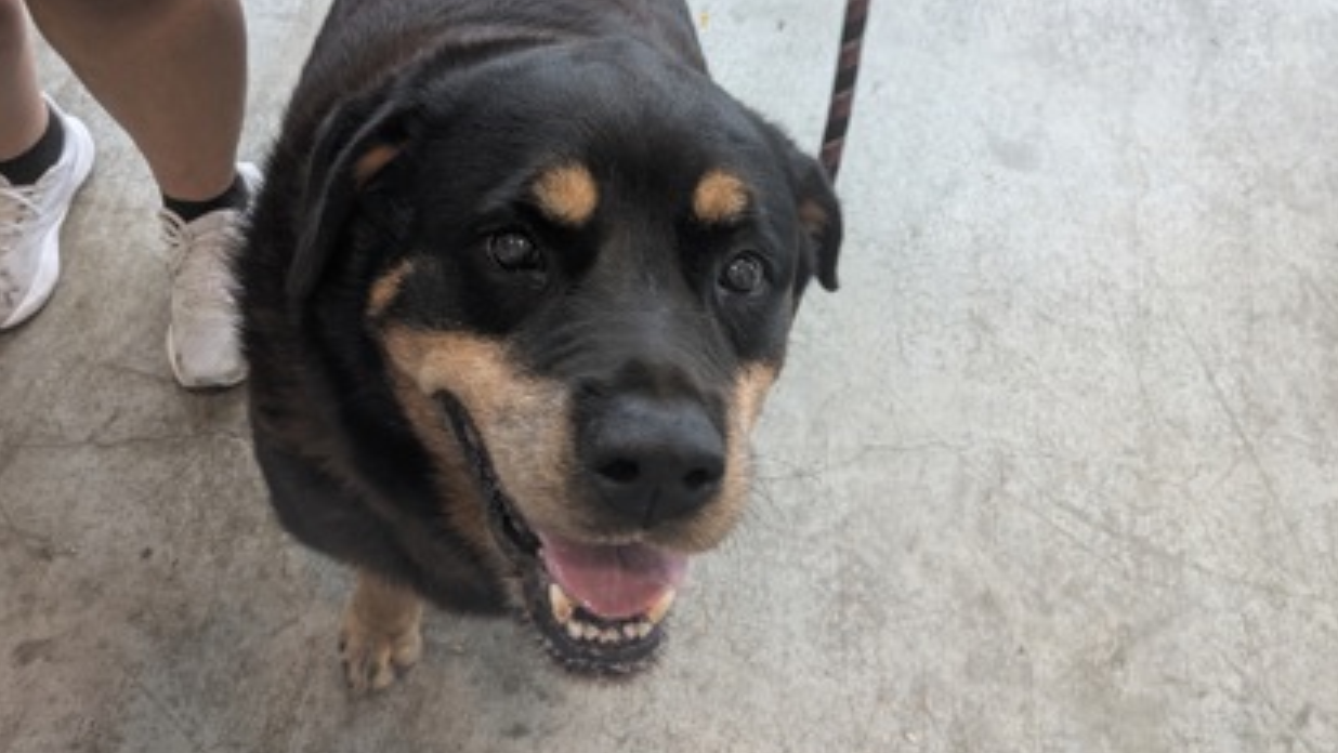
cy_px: 245
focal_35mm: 37
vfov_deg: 31.7
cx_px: 675
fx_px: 1313
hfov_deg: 54.0
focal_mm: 5.43
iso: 120
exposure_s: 1/120
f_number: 1.89
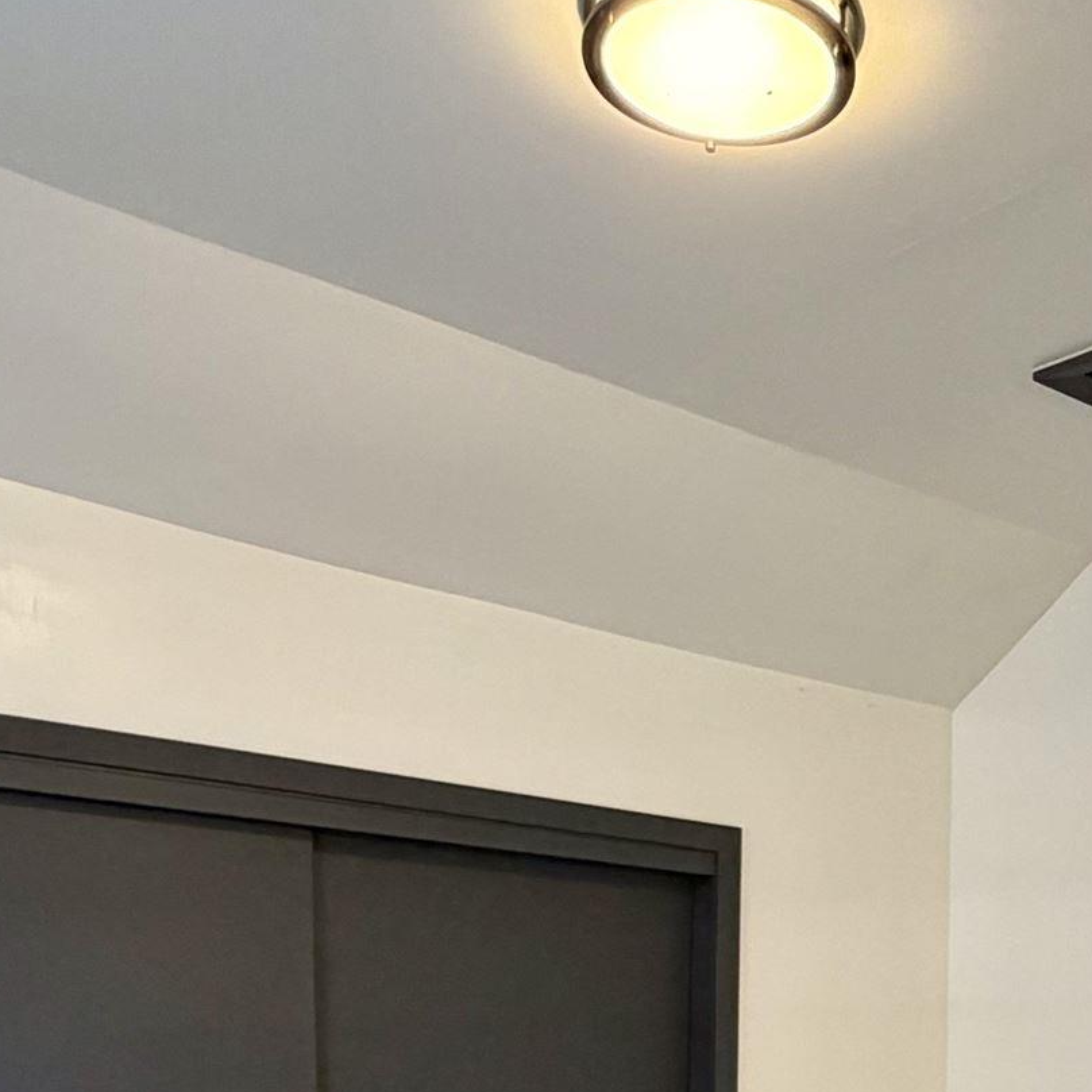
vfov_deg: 30.6
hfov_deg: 35.2
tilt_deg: -9.1
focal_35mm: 47
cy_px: 1305
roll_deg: -1.4
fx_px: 1677
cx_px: 827
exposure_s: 1/60
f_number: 2.2
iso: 200
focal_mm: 2.22
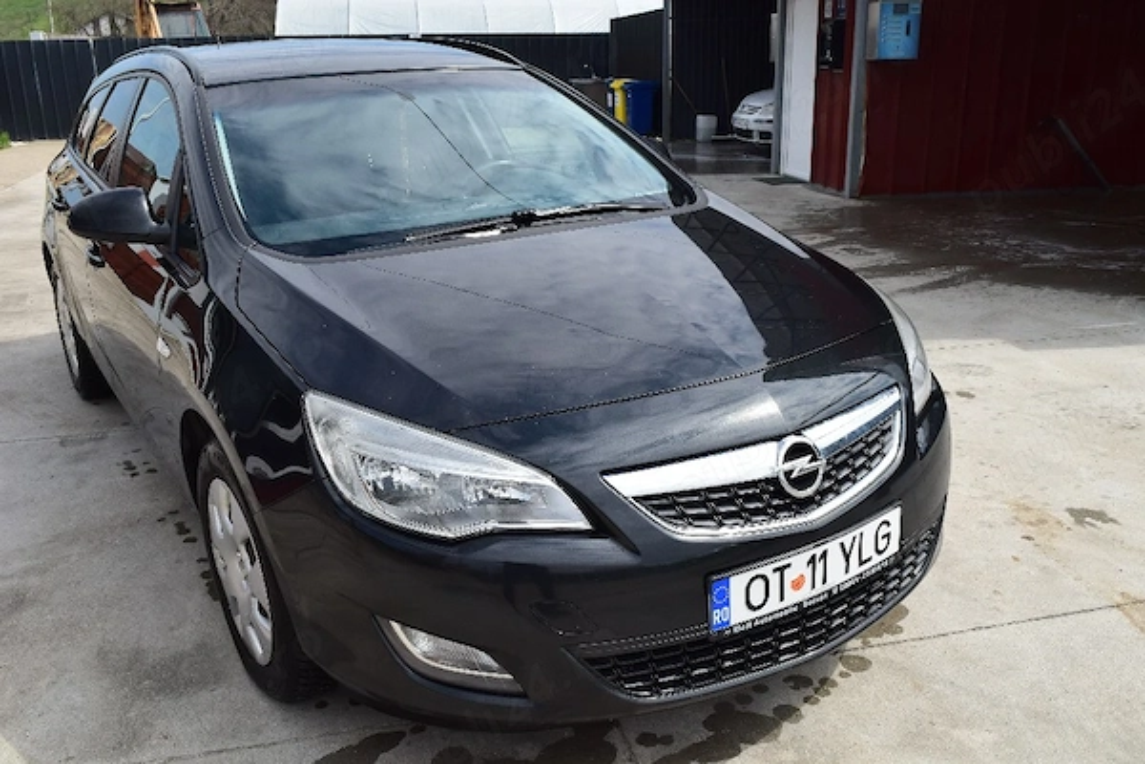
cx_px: 572
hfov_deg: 57.2
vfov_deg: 40.0
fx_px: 1050
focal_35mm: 33
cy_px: 382
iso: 320
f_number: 11
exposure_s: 1/500
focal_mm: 22
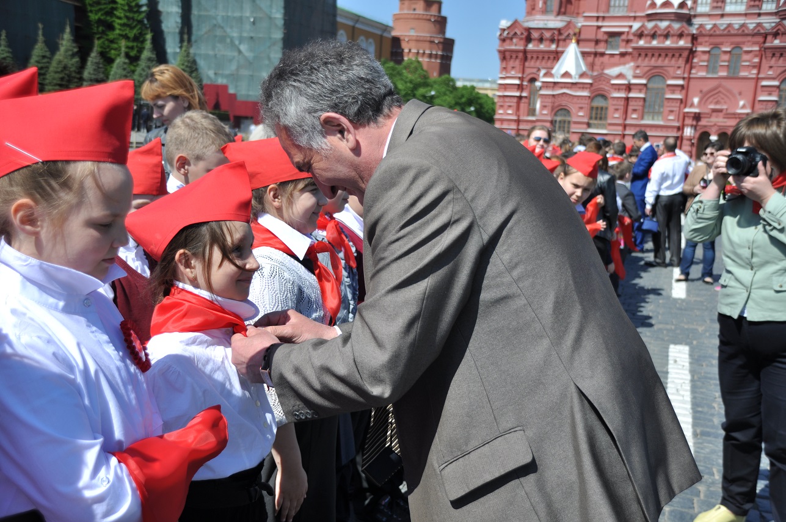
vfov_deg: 28.0
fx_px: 1047
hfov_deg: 41.2
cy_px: 261
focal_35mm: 48
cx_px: 393
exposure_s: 1/1000
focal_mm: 32
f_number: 4
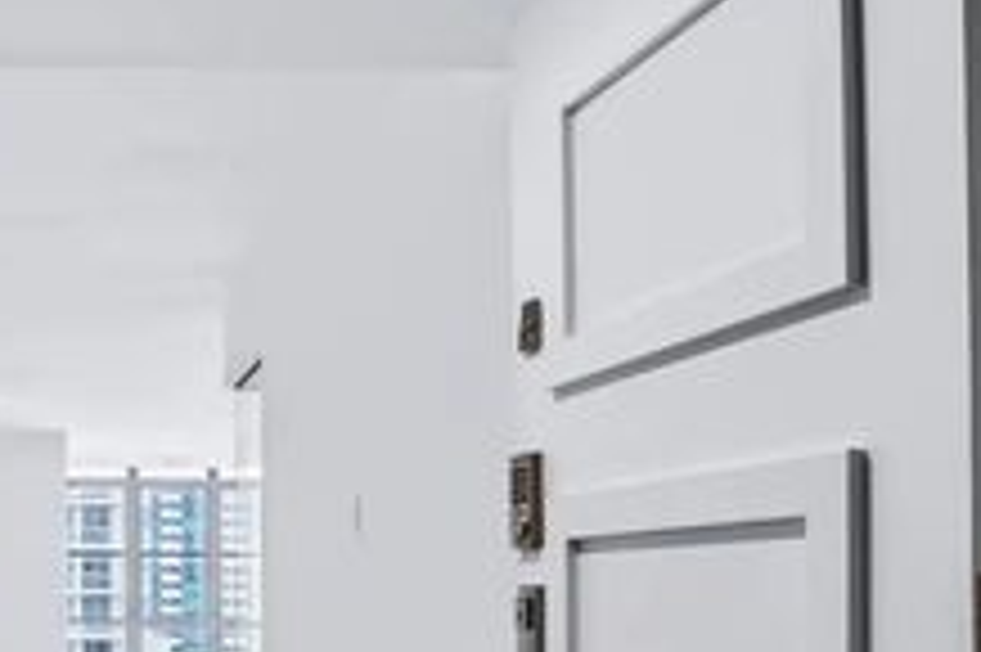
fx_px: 1198
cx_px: 14
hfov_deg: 39.6
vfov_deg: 28.9
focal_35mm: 44
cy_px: 623
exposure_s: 1/500
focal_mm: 10
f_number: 4
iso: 200
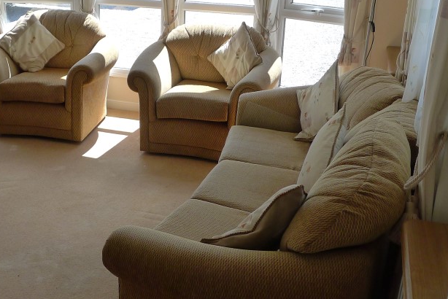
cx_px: 167
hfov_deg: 43.2
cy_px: 125
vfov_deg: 29.8
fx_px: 560
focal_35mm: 45
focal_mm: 5.1
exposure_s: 1/320
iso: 125
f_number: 2.8
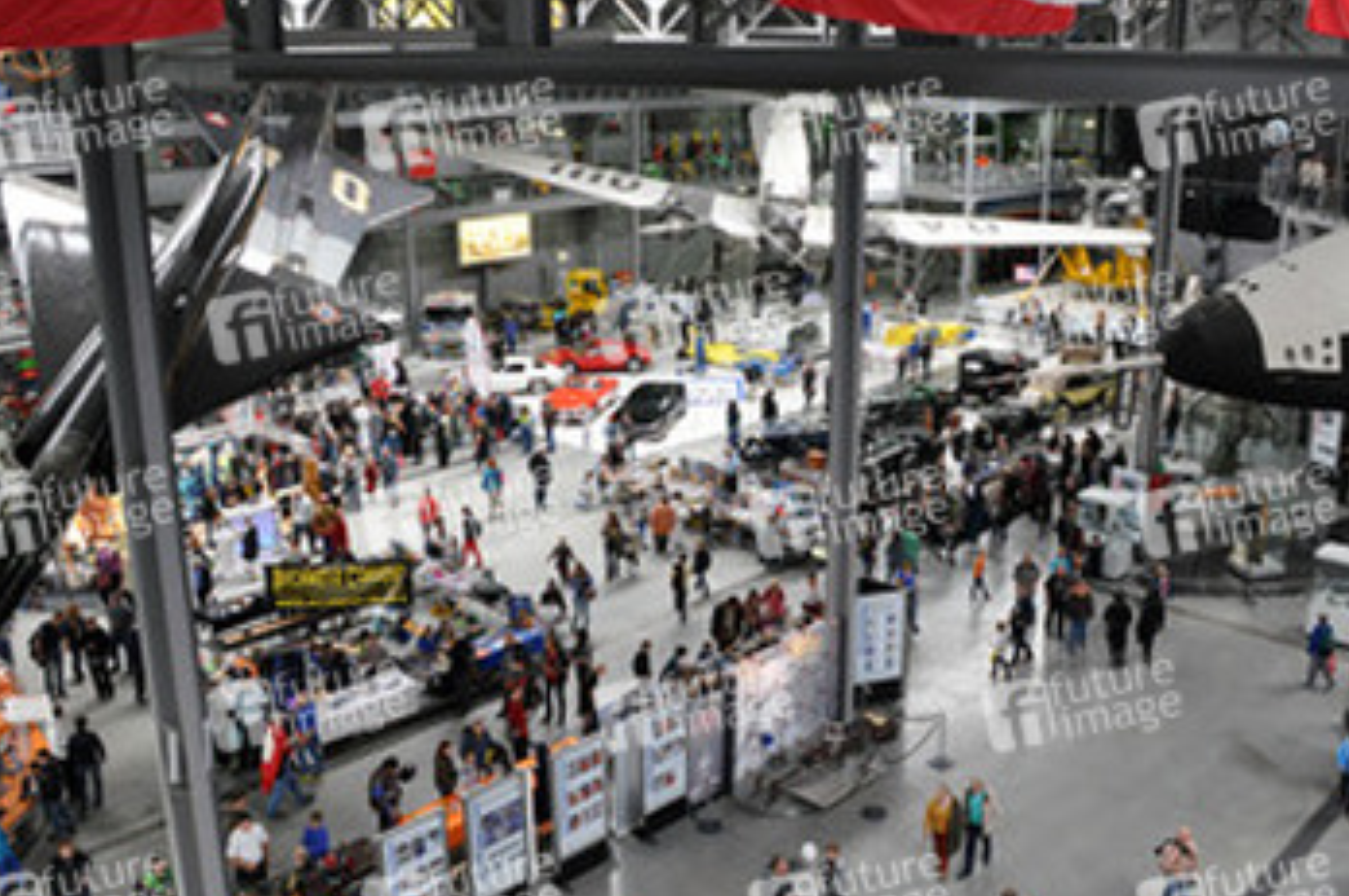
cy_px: 415
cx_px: 746
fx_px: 1310
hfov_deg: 54.4
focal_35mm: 35
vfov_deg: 37.7
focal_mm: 18
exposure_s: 1/60
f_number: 4
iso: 800
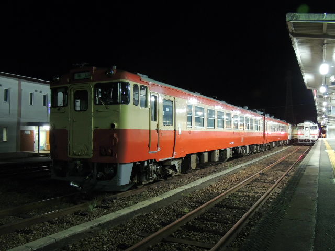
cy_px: 126
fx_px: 290
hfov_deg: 60.0
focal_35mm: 30
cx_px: 168
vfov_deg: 46.8
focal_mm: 5.3
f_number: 3.1
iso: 1100
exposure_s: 1/15
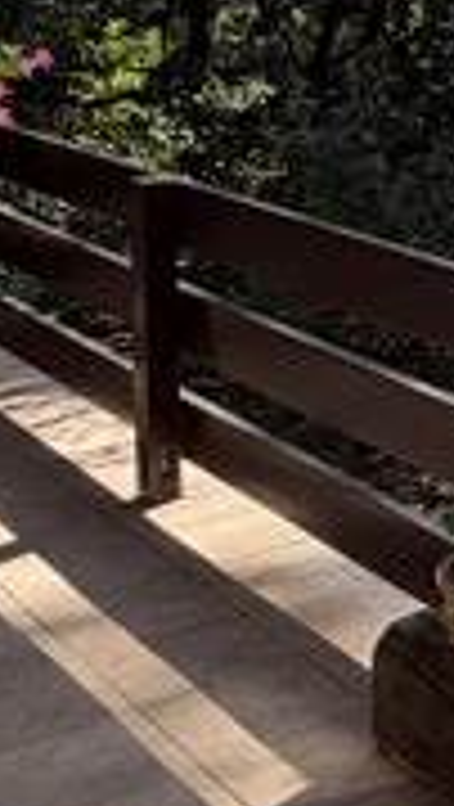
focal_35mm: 68
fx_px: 1452
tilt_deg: -4.1
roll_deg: -1.8
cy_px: 135
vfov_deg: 30.1
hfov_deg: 12.9
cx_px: 1133
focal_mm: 2.22
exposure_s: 1/427
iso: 64
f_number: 2.2
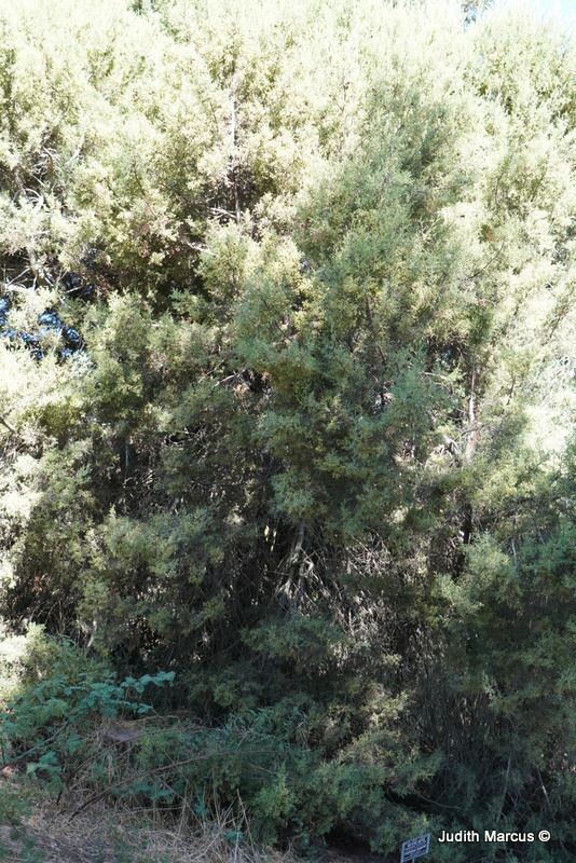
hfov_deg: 25.1
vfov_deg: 36.9
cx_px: 288
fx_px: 1295
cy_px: 432
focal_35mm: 54
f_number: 4
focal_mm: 36
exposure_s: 1/160
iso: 250
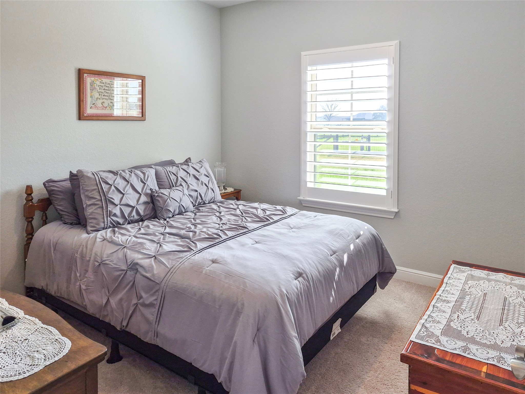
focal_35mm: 23
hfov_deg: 73.9
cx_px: 262
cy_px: 197
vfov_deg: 58.9
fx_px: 349
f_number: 1.8
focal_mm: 5.4
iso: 80
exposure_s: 1/648
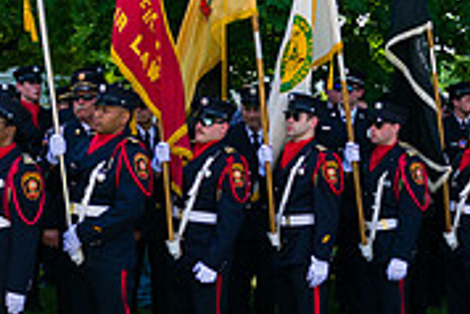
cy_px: 160
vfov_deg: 15.6
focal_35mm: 88
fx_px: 1150
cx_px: 201
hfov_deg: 23.1
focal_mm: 27
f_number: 4
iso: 200
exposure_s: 1/5000
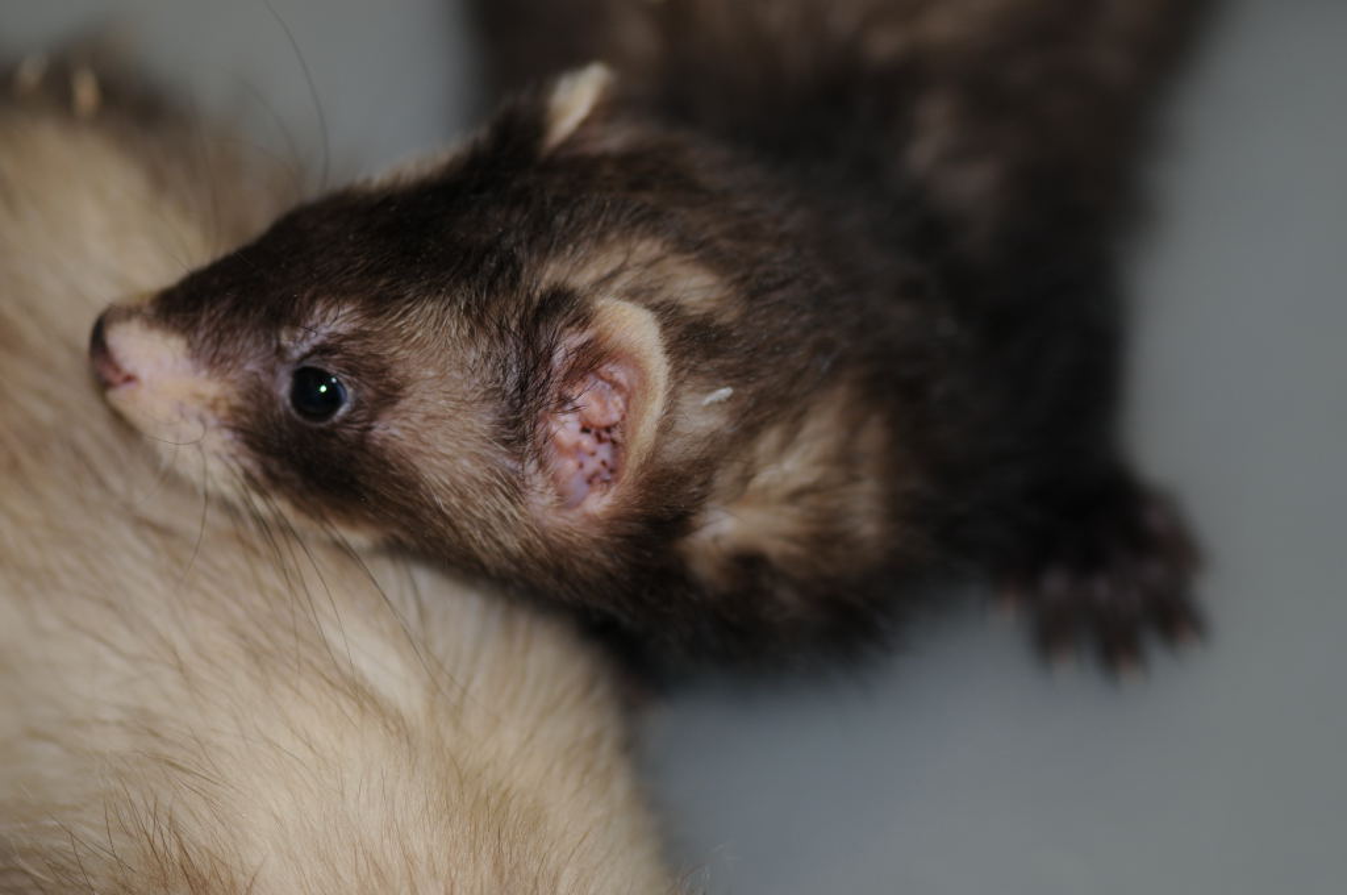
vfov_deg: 8.7
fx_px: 5886
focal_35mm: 158
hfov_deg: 13.1
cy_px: 448
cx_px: 674
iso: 200
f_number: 3.5
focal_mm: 105
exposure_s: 1/60
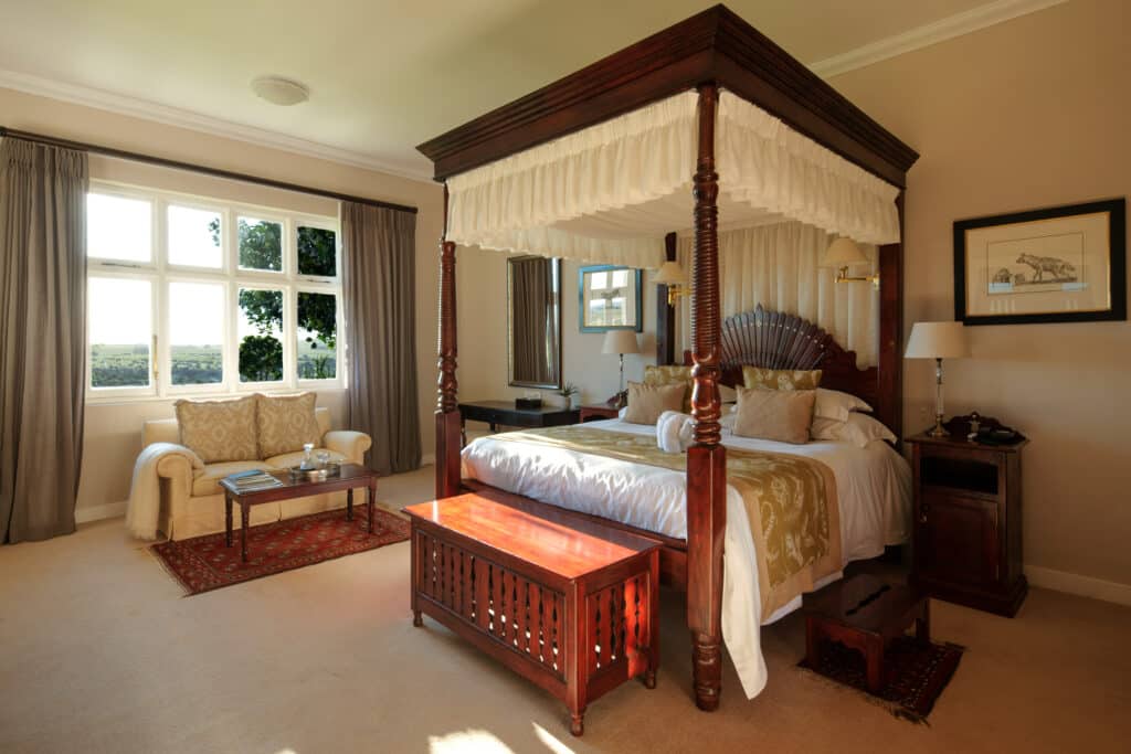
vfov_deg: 64.6
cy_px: 377
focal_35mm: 19
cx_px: 566
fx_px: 597
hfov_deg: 86.9
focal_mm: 19
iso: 200
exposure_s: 1/200
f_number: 10
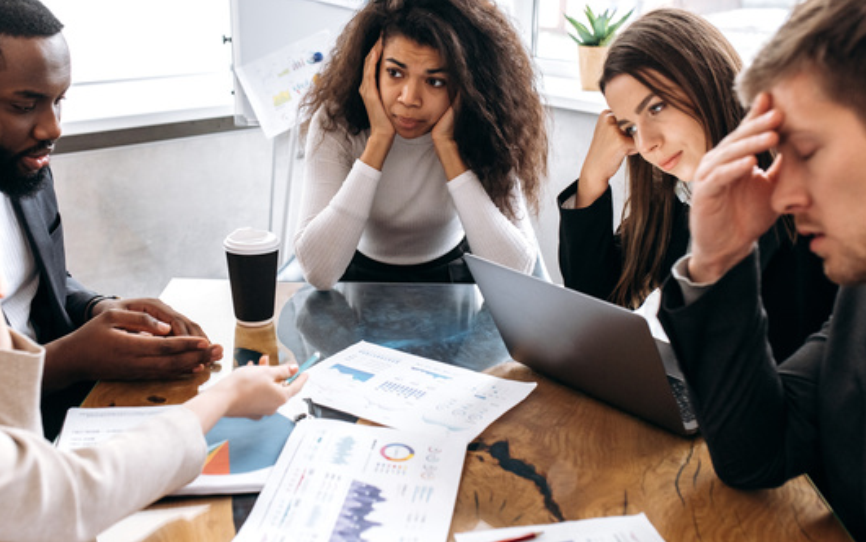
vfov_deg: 29.9
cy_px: 251
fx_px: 1015
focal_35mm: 43
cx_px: 390
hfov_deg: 46.1
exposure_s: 1/200
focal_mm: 35
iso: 1250
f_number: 3.5
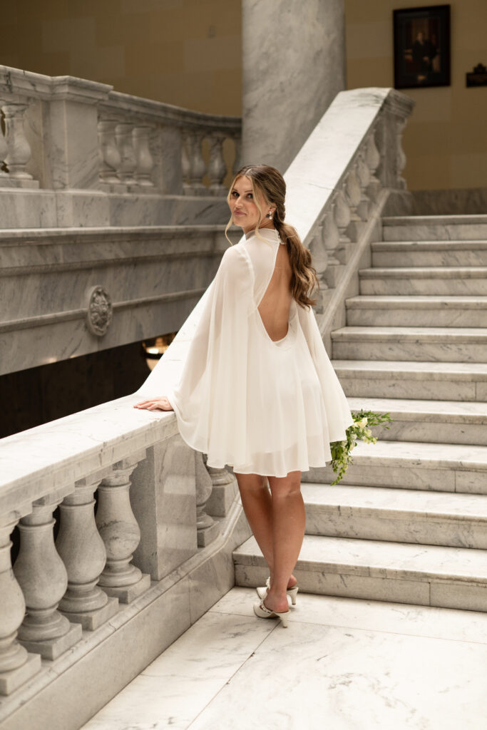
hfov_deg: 27.0
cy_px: 365
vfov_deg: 39.6
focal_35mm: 50
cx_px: 244
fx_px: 1014
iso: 400
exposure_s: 1/1250
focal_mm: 50
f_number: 2.5
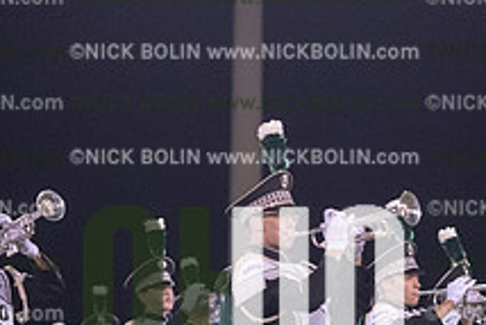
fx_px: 3850
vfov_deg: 4.8
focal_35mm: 285
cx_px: 243
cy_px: 315
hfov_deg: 7.2
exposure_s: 1/1250
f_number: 3.2
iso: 5000
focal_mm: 105
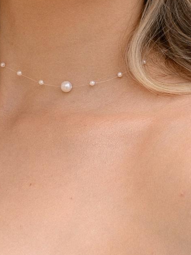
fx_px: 1516
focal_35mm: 206
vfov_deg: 9.4
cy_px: -95
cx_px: 152
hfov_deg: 7.2
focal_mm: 35
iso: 64
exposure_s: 1/320
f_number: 3.2
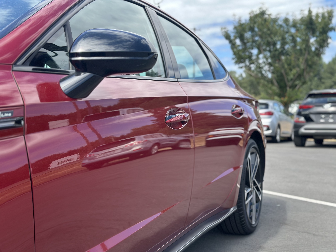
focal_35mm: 48
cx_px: 168
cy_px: 126
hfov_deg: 39.7
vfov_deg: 30.3
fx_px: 466
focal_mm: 6.86
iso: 80
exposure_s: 1/1565
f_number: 1.78
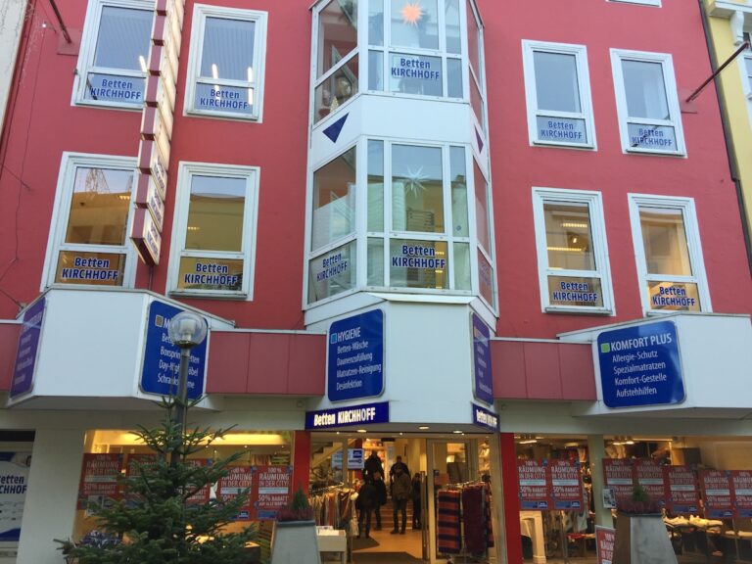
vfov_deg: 48.2
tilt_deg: +17.2
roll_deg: -1.2
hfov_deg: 61.7
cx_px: 376
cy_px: 282
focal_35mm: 29
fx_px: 630
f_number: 2.2
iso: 40
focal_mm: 4.15
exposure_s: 1/100
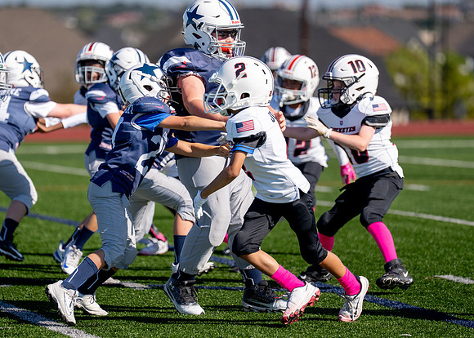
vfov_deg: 5.3
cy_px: 157
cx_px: 182
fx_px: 3642
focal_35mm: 271
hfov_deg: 7.4
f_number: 2.8
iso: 320
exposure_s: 1/6400
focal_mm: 200
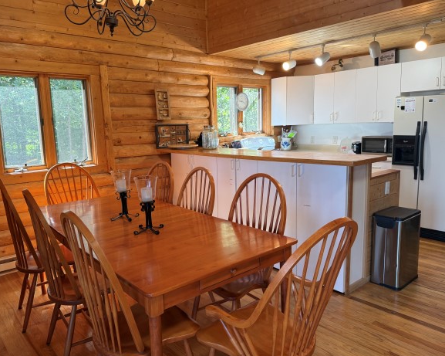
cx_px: 206
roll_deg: +1.7
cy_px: 173
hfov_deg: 66.0
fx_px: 342
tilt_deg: -7.8
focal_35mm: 26
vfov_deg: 54.9
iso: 125
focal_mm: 6.76
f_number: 1.78
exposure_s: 1/120
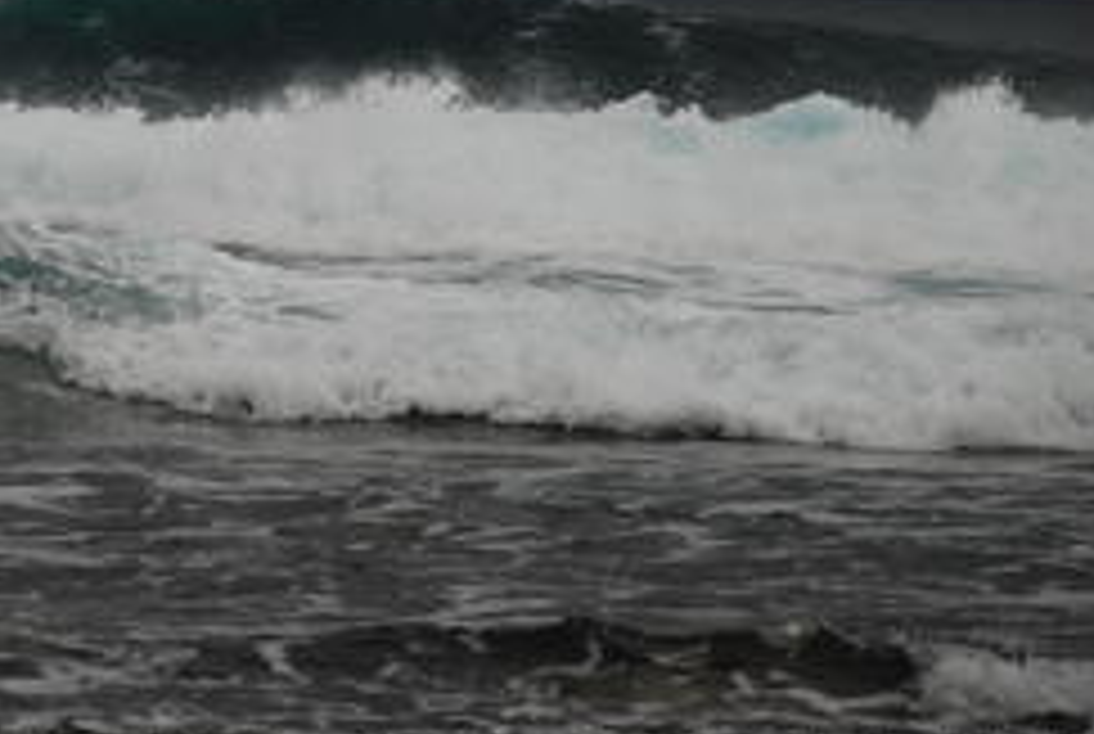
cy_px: 77
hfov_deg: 4.5
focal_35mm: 458
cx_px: 9
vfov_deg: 3.0
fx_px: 13948
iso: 200
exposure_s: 1/400
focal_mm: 135
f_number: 5.6
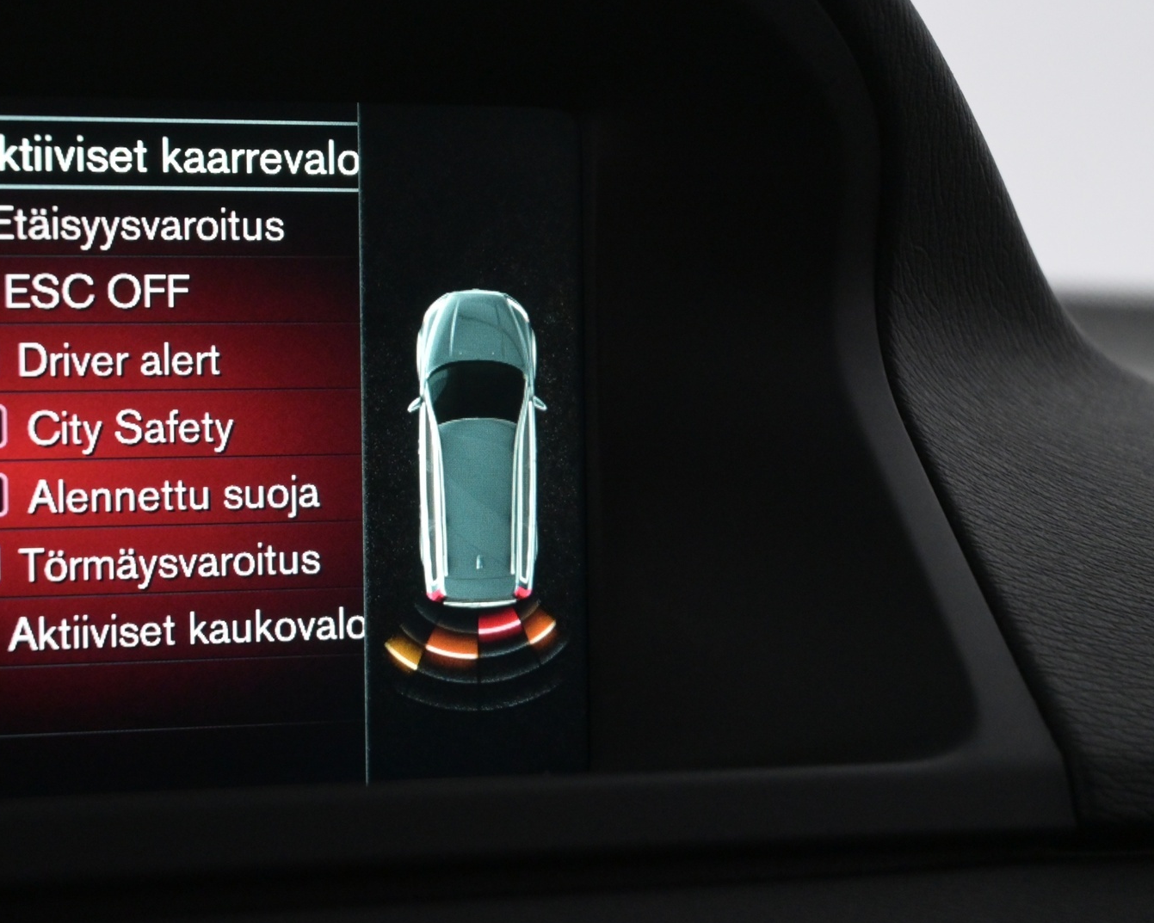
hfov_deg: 22.5
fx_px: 2903
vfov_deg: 18.1
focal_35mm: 85
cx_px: 474
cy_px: 461
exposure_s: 1/80
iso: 3200
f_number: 6.3
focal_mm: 50
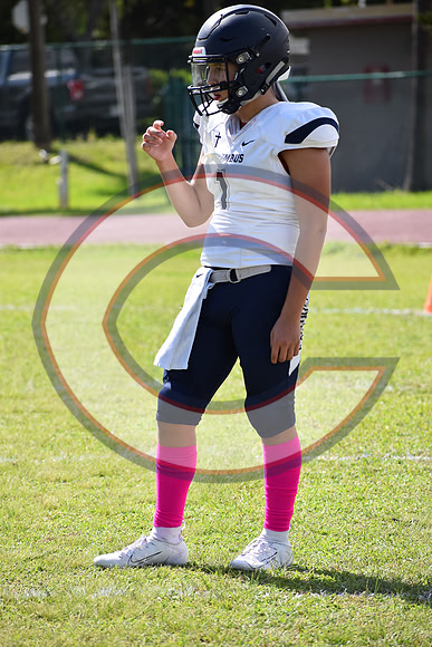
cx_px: 216
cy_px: 324
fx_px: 4182
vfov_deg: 8.9
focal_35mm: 232
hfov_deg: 5.9
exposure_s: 1/2000
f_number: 5.6
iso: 400
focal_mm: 155
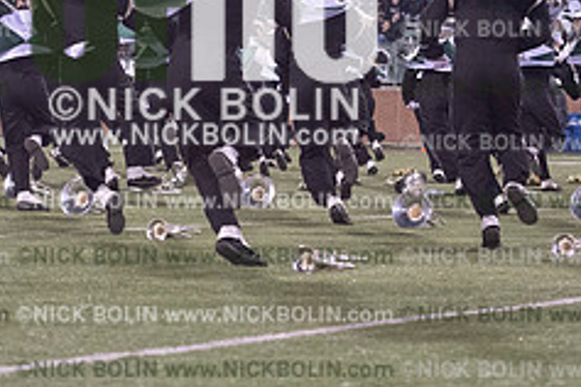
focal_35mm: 171
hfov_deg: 12.0
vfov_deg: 8.0
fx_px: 2760
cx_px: 203
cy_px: 31
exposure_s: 1/1250
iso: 5000
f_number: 3.2
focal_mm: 70
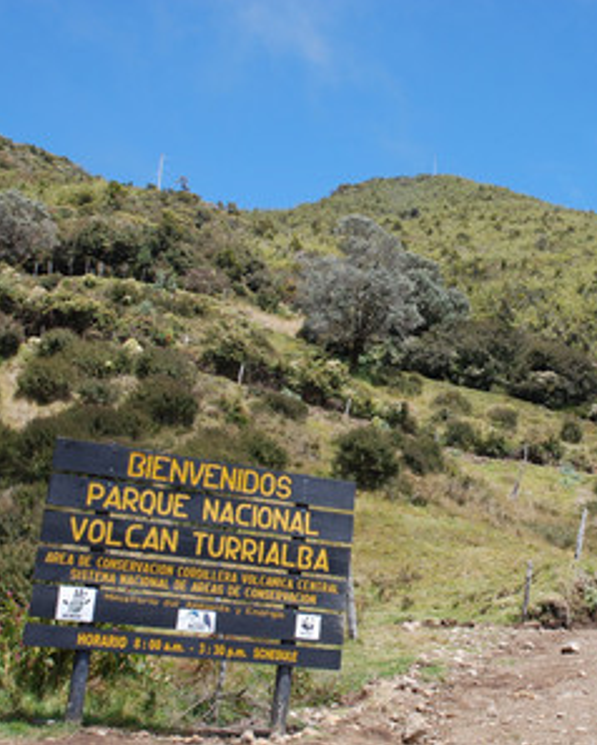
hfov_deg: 20.3
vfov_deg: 25.5
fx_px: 1648
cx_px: 477
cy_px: 370
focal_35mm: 75
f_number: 6.3
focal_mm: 35
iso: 100
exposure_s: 1/160
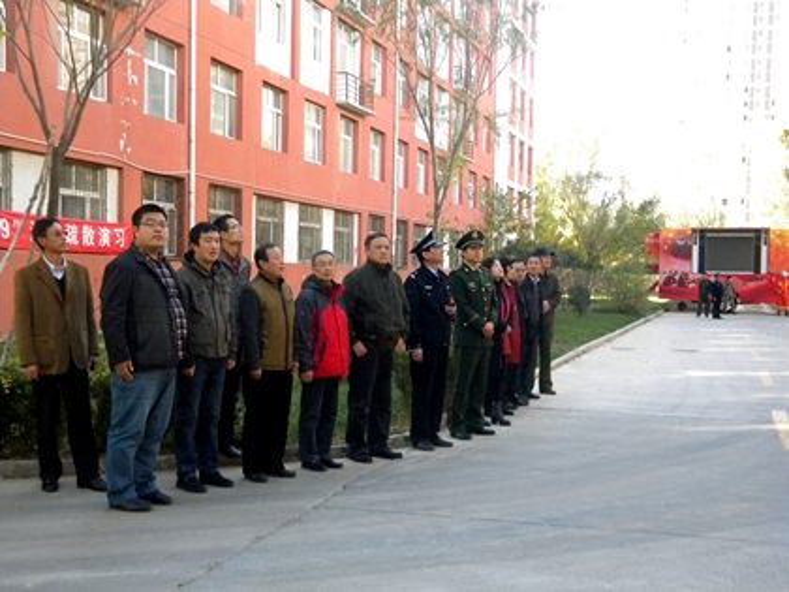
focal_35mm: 47
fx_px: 1071
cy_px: 296
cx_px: 394
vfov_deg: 30.9
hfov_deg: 40.4
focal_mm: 8.6
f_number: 3.9
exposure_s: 1/268
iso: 400
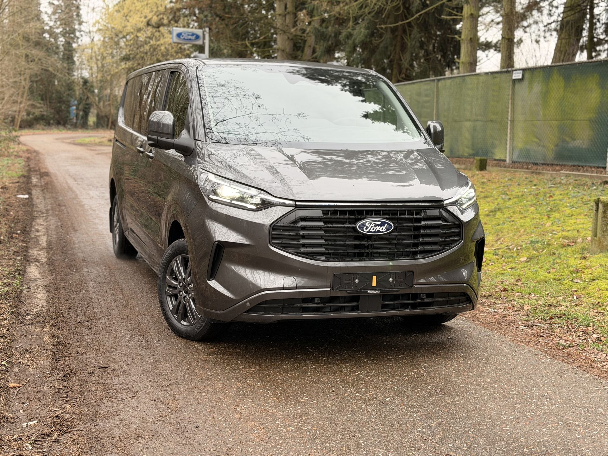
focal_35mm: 48
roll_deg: -1.6
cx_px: 304
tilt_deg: -5.4
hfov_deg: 39.7
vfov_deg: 30.3
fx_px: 843
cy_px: 228
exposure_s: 1/121
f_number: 1.78
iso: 80
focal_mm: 6.76
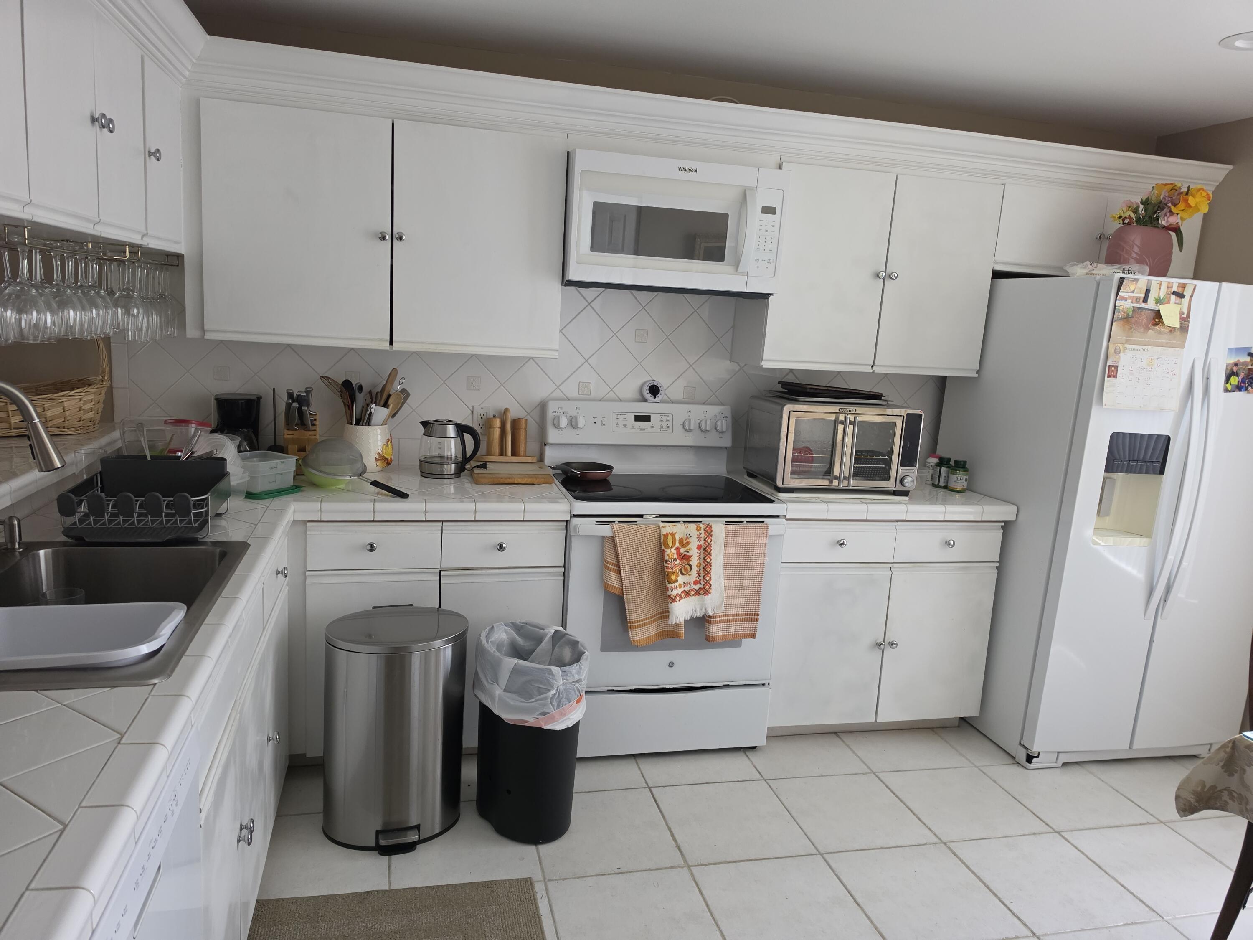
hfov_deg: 73.9
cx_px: 626
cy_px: 470
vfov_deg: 58.9
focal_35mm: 23
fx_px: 833
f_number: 1.4
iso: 500
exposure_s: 1/120
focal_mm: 6.5
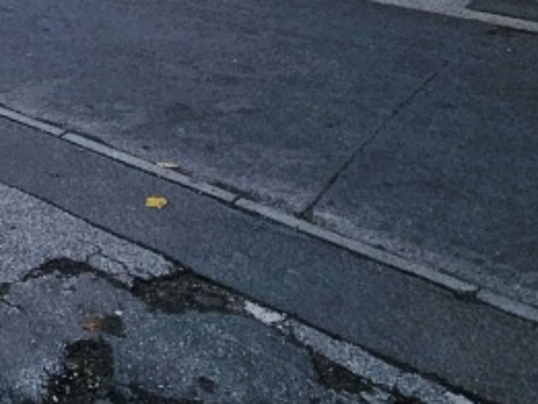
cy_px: -383
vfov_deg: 19.0
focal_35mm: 51
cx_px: -93
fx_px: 793
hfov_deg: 31.8
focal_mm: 2.2
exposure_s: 1/1623
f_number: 2.2
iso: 50
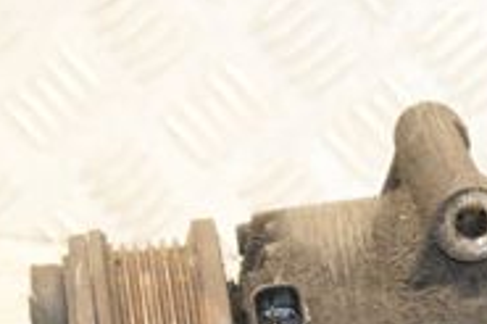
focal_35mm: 218
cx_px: 479
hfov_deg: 9.4
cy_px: 424
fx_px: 2946
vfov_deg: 6.2
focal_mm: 42
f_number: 5.6
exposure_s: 1/160
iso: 1600
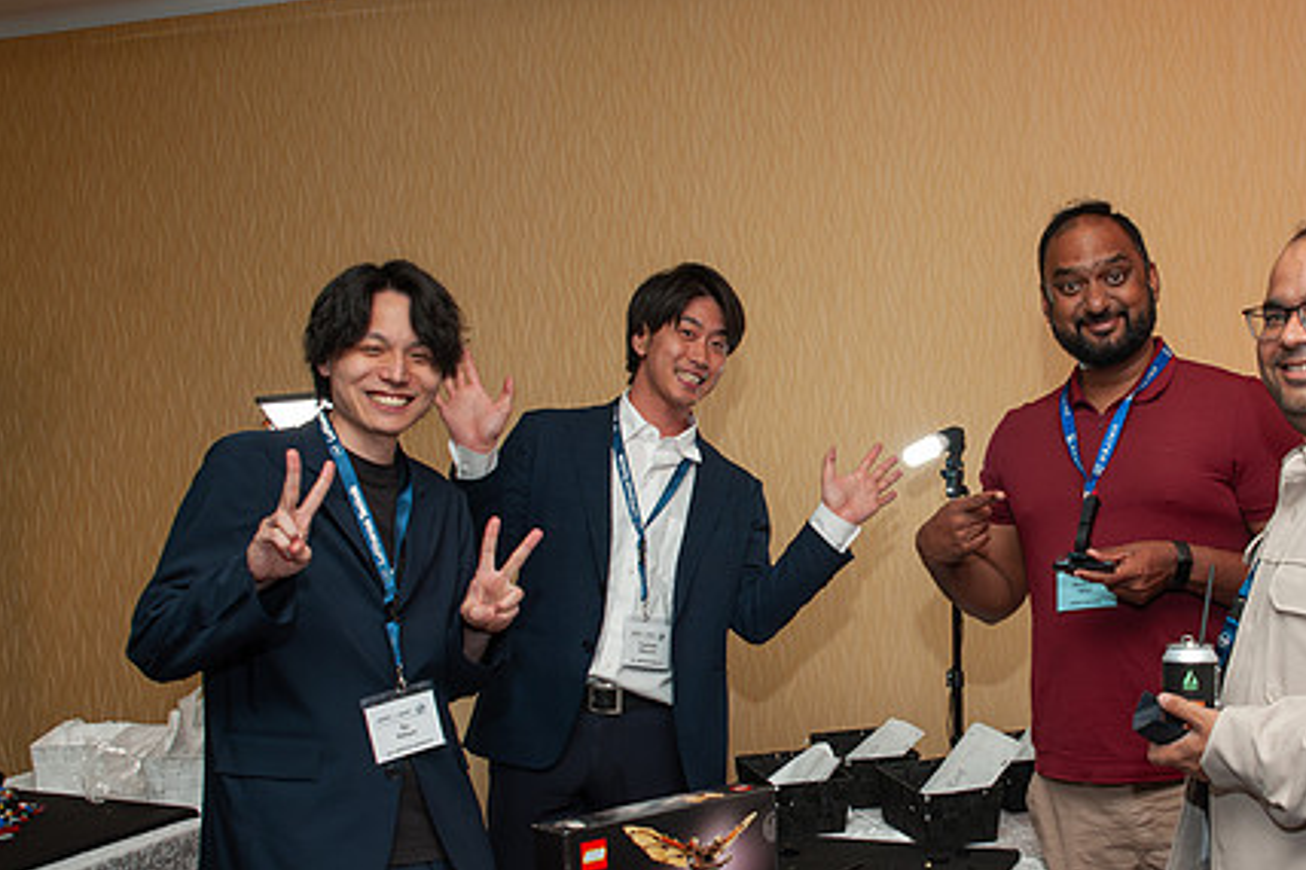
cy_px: 453
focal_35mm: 41
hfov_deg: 46.5
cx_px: 892
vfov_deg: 32.6
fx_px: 1487
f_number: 5.6
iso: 400
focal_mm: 24
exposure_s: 1/160
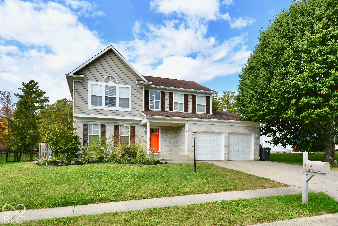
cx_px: 169
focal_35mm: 14
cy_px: 113
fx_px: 131
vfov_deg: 81.2
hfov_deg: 104.3
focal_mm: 14
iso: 640
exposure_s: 1/400
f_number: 10
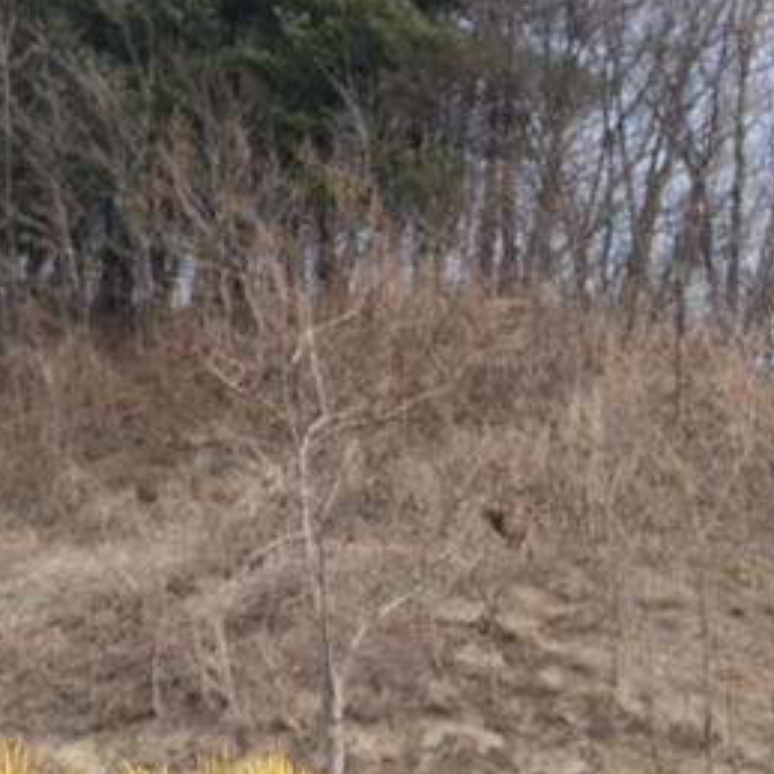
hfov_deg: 9.4
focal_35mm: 184
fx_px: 4655
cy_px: 1279
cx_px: 959
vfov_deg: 9.2
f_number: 5.6
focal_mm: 35
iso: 100
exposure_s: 1/320
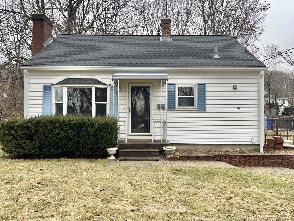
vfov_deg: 53.1
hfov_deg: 67.3
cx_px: 147
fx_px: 221
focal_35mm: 26
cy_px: 110
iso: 32
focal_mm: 5.1
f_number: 1.6
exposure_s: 1/177
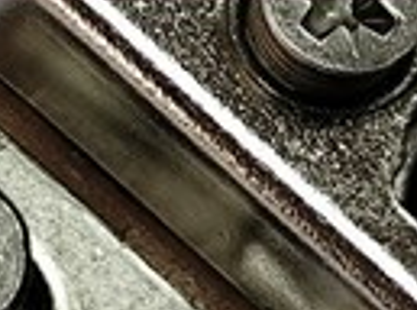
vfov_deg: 4.6
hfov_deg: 6.1
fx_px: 3868
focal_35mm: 322
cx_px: -133
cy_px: -121
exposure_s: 1/33.3
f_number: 1.65
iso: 250
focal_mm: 6.14
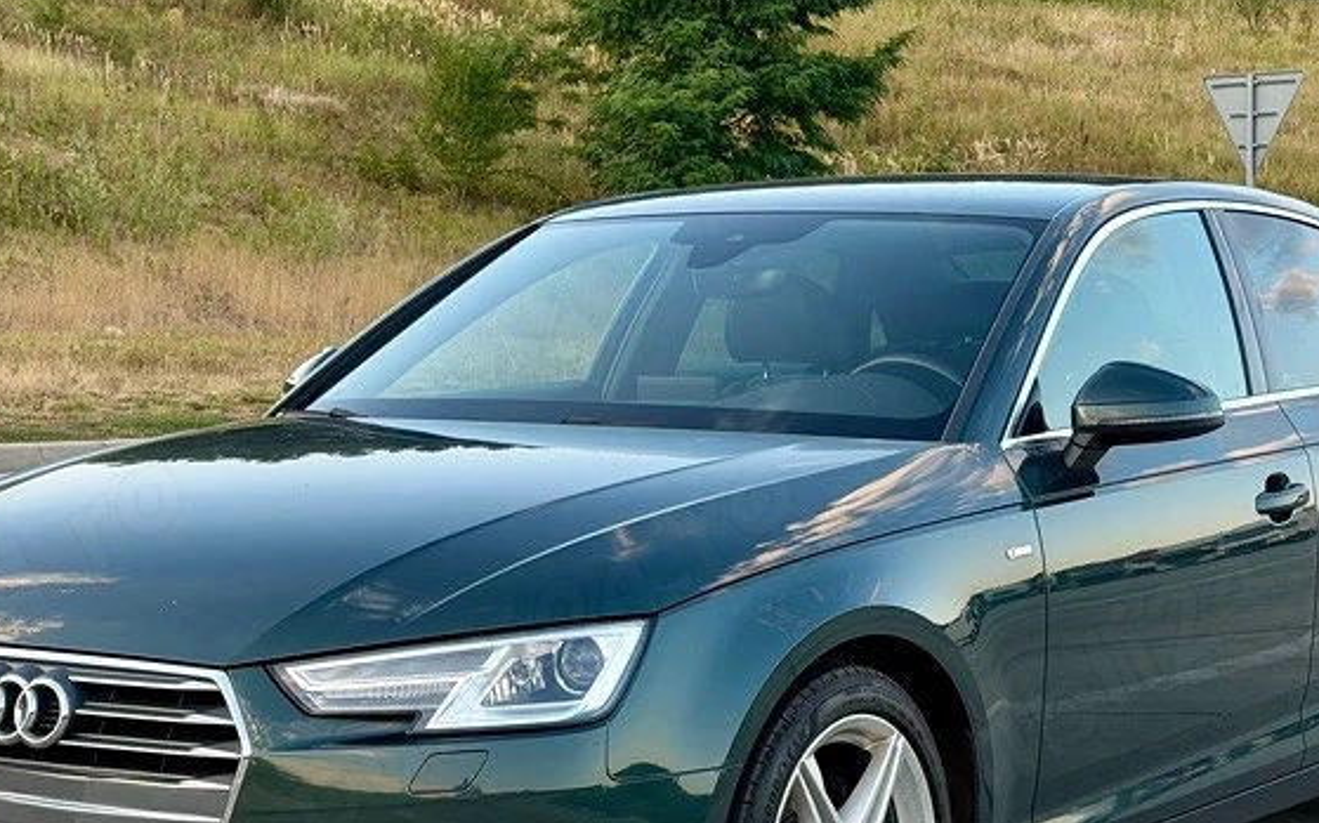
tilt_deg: -6.0
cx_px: 696
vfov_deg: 14.3
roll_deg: +1.1
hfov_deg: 22.8
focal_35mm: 91
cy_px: 670
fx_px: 3270
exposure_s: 1/196
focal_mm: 6.76
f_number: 1.78
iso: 50
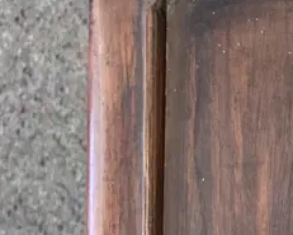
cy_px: 286
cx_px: 464
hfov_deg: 14.6
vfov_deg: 12.4
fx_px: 1050
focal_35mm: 121
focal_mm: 3.99
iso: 80
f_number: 1.8
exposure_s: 1/50
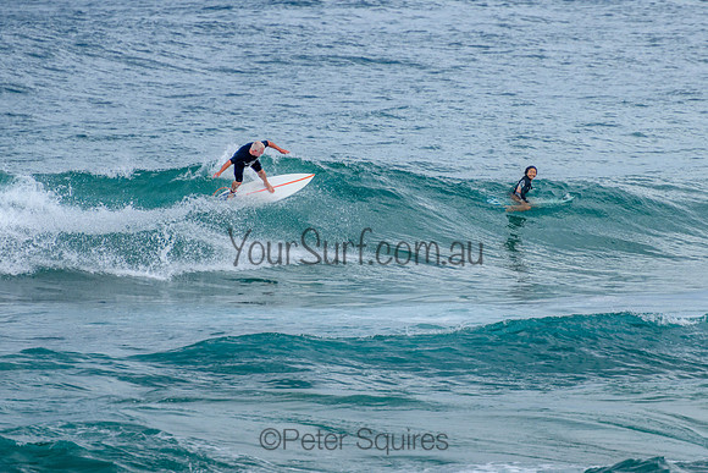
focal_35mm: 550
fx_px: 10820
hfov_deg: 3.7
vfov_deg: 2.5
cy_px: 170
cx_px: 437
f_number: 5.6
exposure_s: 1/2000
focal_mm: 400
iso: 640
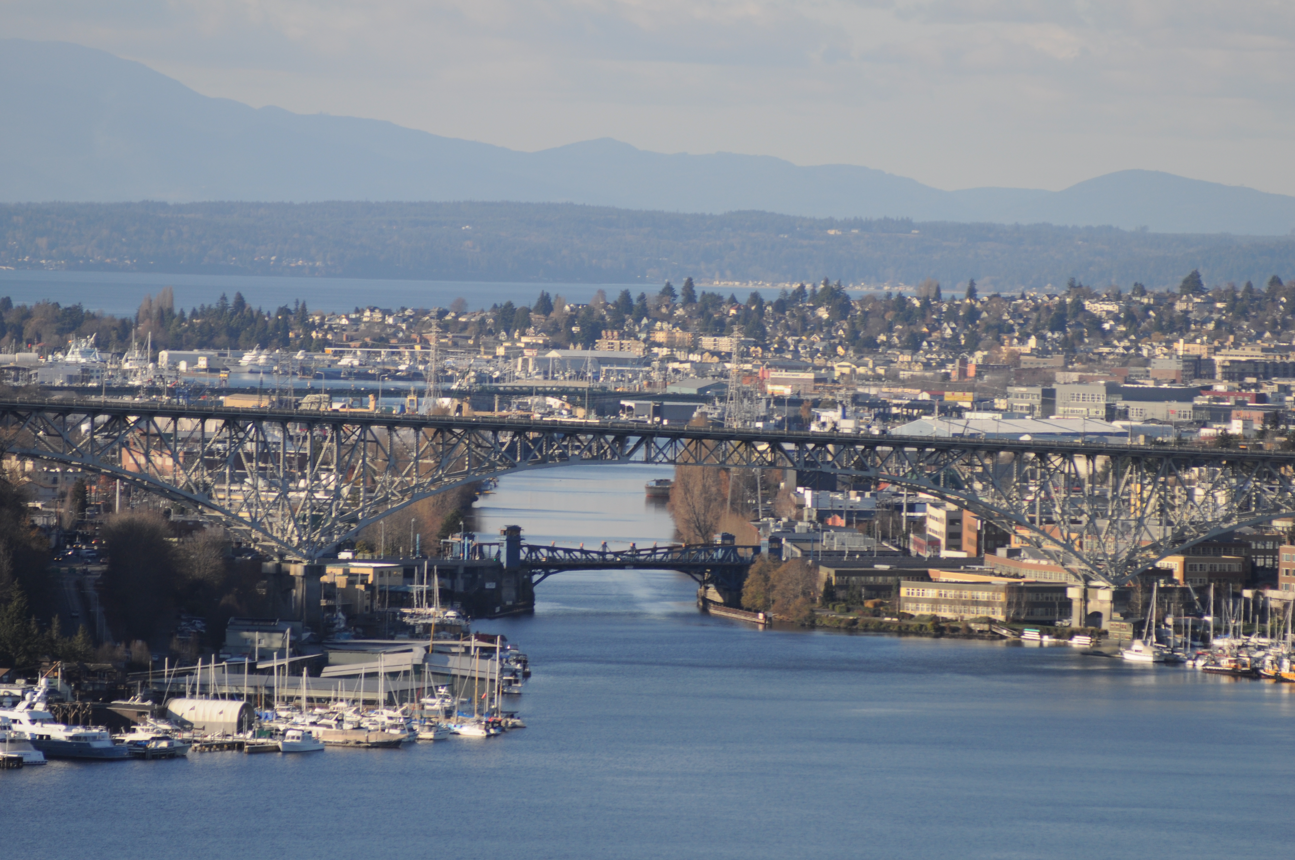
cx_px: 648
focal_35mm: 285
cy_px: 430
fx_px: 10240
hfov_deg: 7.2
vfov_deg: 4.8
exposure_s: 1/1000
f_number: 5.6
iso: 200
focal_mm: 190
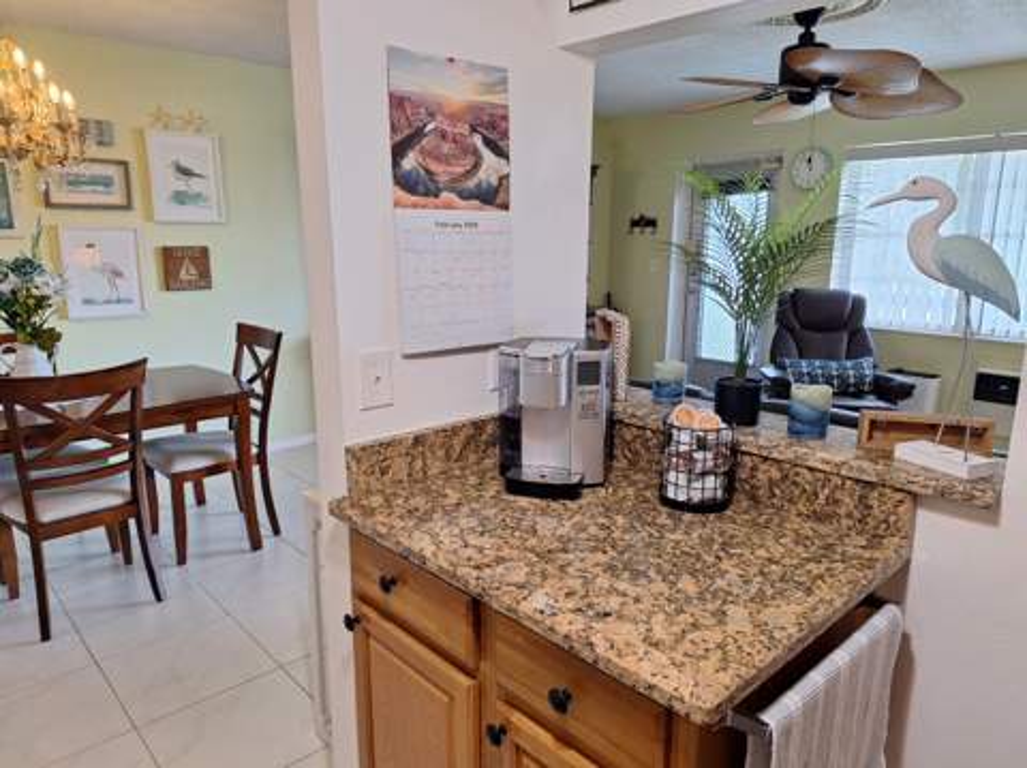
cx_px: 514
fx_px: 682
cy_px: 384
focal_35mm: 23
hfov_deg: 74.0
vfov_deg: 58.8
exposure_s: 1/40
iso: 80
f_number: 1.8
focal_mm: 5.54
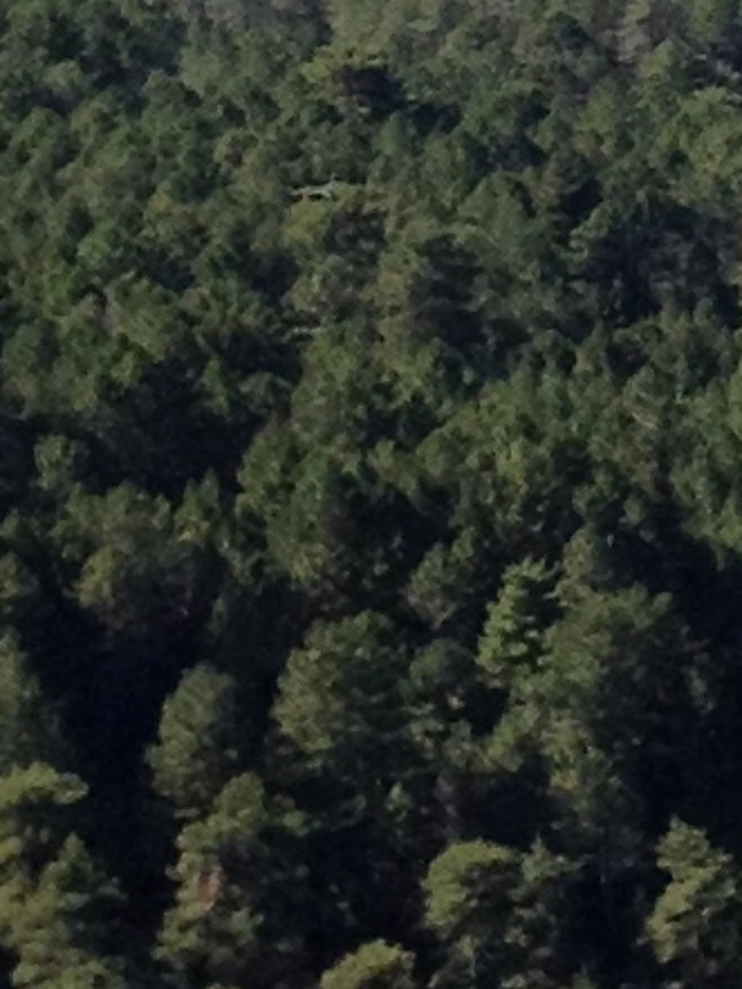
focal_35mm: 259
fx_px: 7399
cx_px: 2735
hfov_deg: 5.2
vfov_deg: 7.1
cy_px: -1655
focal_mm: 4.28
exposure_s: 1/986
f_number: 2.4
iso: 64
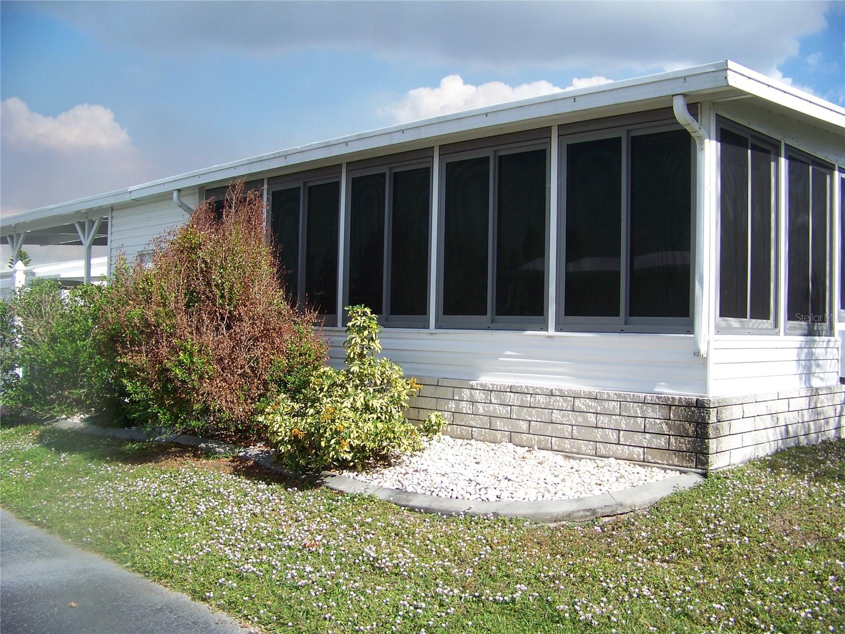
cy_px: 317
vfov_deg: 39.7
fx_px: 879
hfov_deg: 51.4
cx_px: 422
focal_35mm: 36
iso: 64
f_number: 2.8
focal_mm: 5.85
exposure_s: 1/800
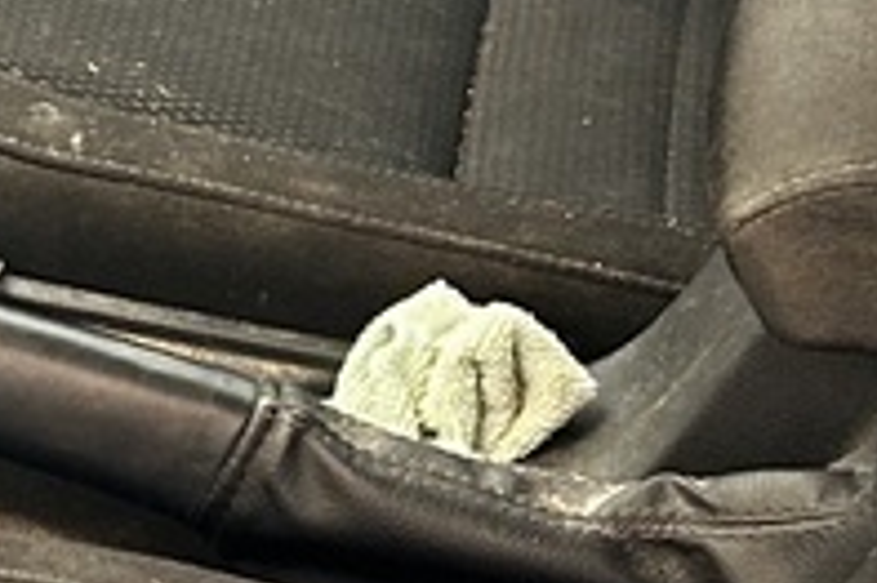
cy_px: 320
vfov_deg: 6.9
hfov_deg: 10.0
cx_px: -521
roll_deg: -0.5
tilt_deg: -28.8
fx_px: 4819
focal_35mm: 198
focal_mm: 5.7
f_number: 1.5
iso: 125
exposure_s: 1/50
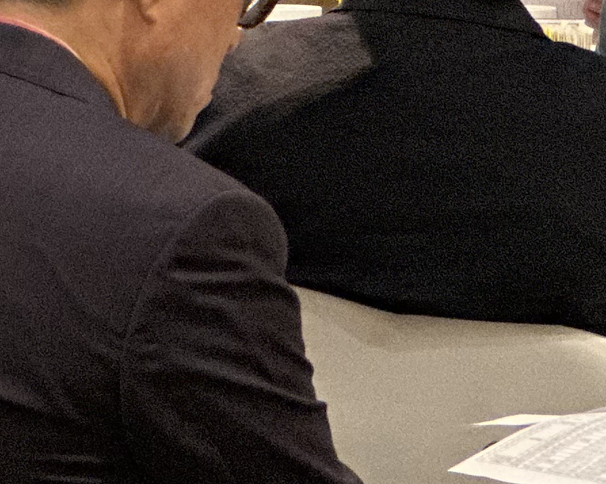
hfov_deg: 5.6
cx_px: -696
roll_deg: -0.5
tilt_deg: +1.1
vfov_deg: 4.5
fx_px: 6079
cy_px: -471
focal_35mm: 339
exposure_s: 1/40
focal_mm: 9
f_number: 2.8
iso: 320
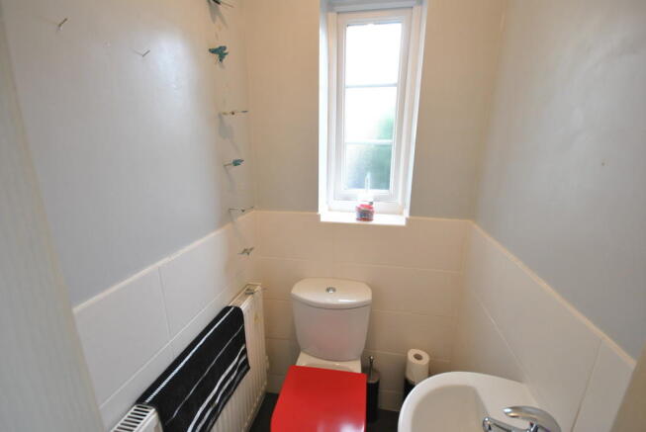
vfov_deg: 77.5
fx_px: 269
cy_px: 216
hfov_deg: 100.3
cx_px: 323
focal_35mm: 15
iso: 320
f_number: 4
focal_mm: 10
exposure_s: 1/30
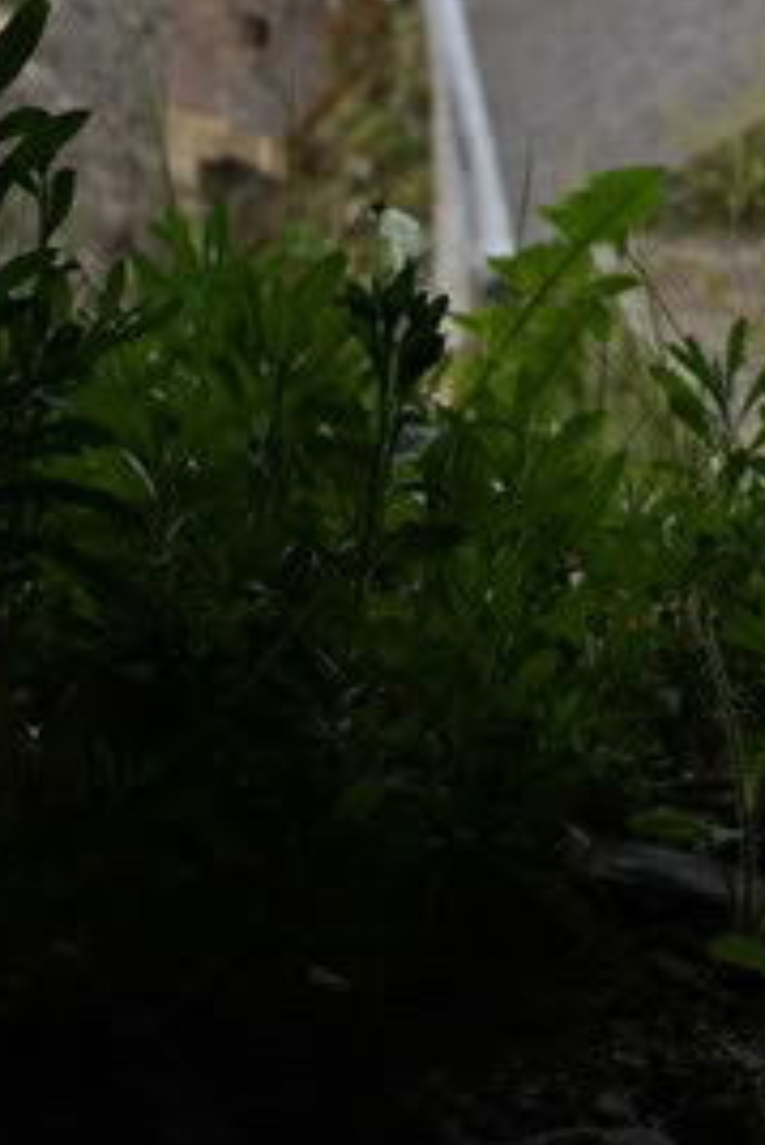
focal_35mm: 117
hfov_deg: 11.7
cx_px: 530
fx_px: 3724
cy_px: -421
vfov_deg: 16.4
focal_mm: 28
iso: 100
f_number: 6.3
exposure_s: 1/200
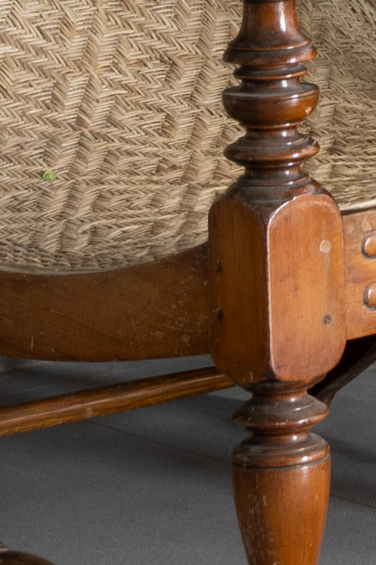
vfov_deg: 6.8
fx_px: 4529
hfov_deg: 4.6
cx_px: 1095
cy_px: -773
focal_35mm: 289
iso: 250
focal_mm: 28
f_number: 11
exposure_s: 1/4
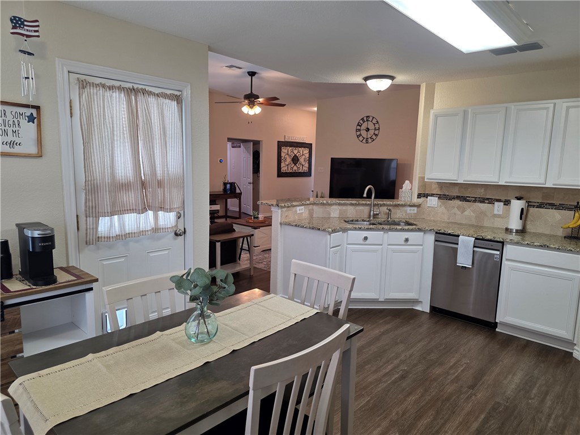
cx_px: 290
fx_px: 385
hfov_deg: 73.9
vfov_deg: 58.9
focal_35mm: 23
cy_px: 218
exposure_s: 1/120
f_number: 1.7
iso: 125
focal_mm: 6.3
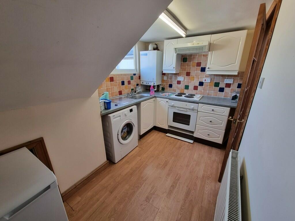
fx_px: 111
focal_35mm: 13
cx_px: 148
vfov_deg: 89.9
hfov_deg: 106.2
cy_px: 110
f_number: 2.2
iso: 64
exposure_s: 1/50
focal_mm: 2.2
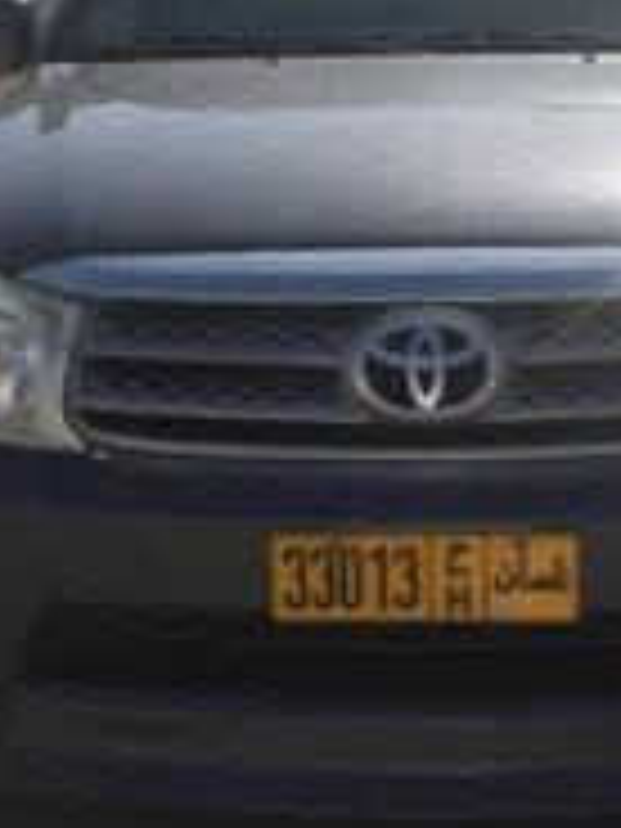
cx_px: 414
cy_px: 315
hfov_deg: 23.2
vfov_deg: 30.6
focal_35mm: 63
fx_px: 1507
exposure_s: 1/2825
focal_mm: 4.15
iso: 32
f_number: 2.2
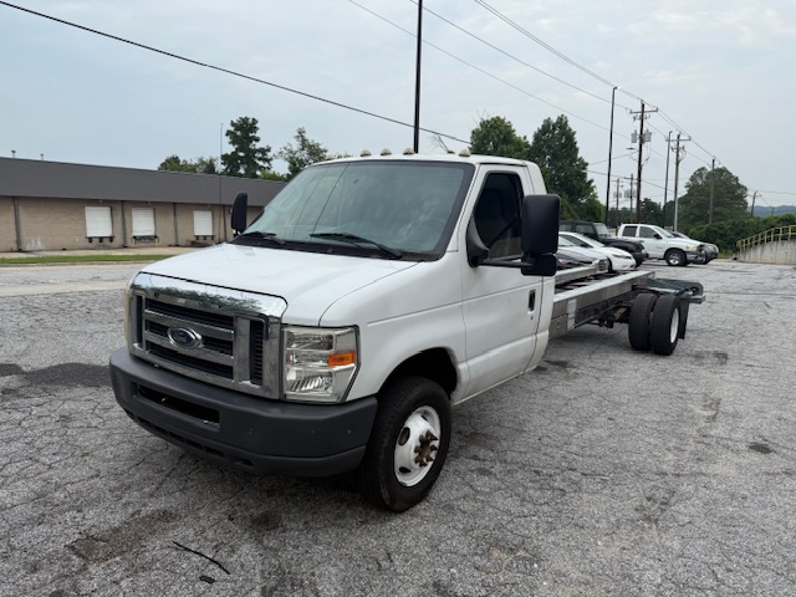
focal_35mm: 24
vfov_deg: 56.8
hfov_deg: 71.6
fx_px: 552
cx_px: 398
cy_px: 298
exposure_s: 1/3425
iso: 80
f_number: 1.78
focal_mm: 6.76
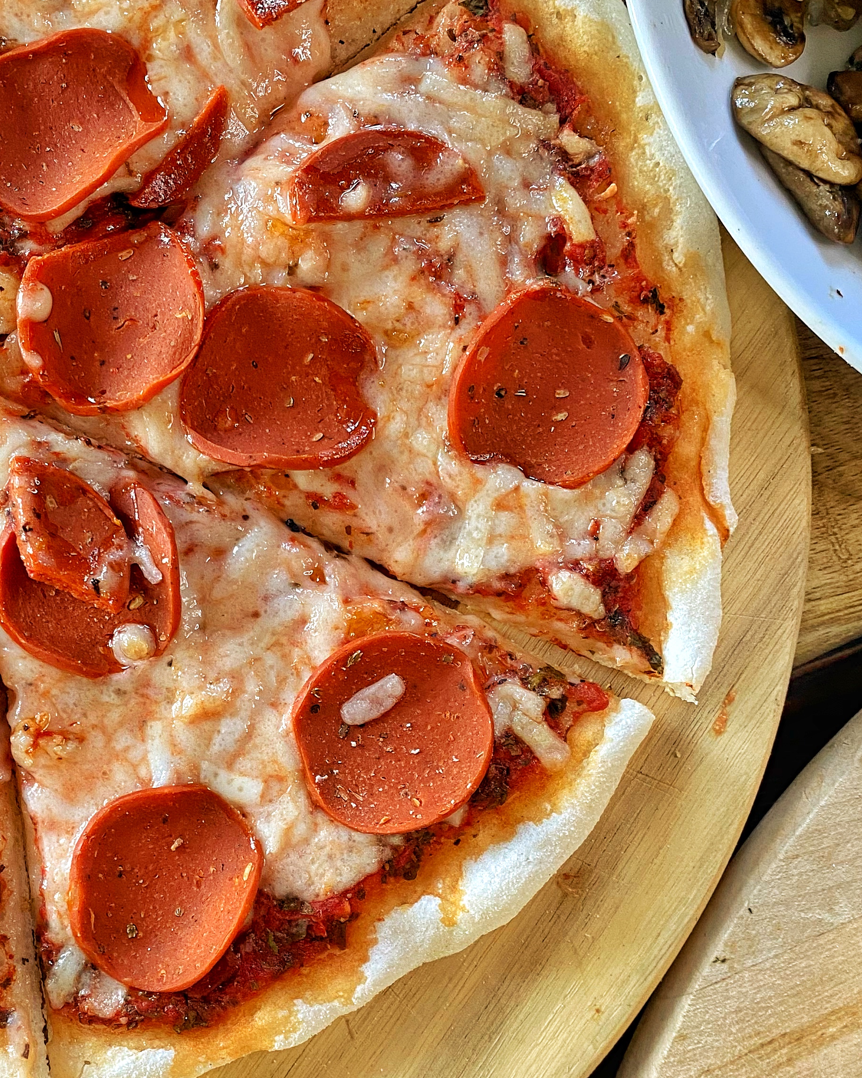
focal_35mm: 45
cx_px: 240
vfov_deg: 40.8
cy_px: 685
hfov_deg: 32.9
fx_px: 1435
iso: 125
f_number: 1.8
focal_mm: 4.25
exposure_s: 1/83
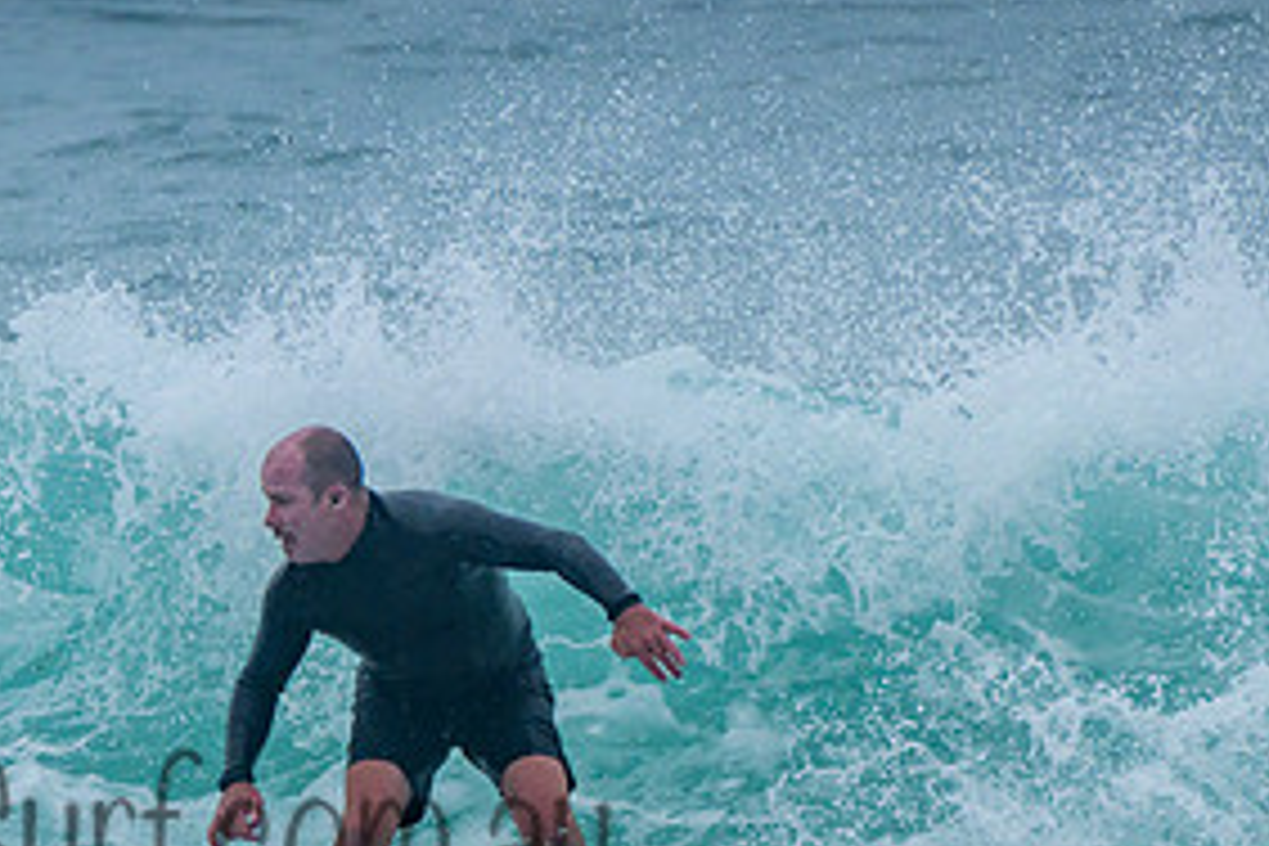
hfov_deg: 1.8
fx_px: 39865
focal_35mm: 1131
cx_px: 405
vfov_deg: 1.2
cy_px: 768
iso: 500
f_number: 9
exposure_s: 1/2000
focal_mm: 400
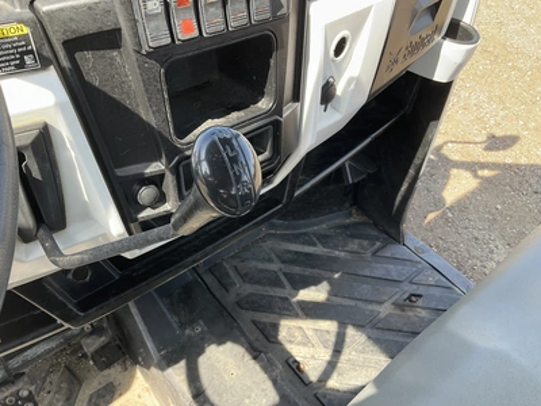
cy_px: 203
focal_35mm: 29
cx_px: 270
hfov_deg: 61.7
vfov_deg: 48.2
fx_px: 453
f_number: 1.8
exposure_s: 1/226
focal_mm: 3
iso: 25
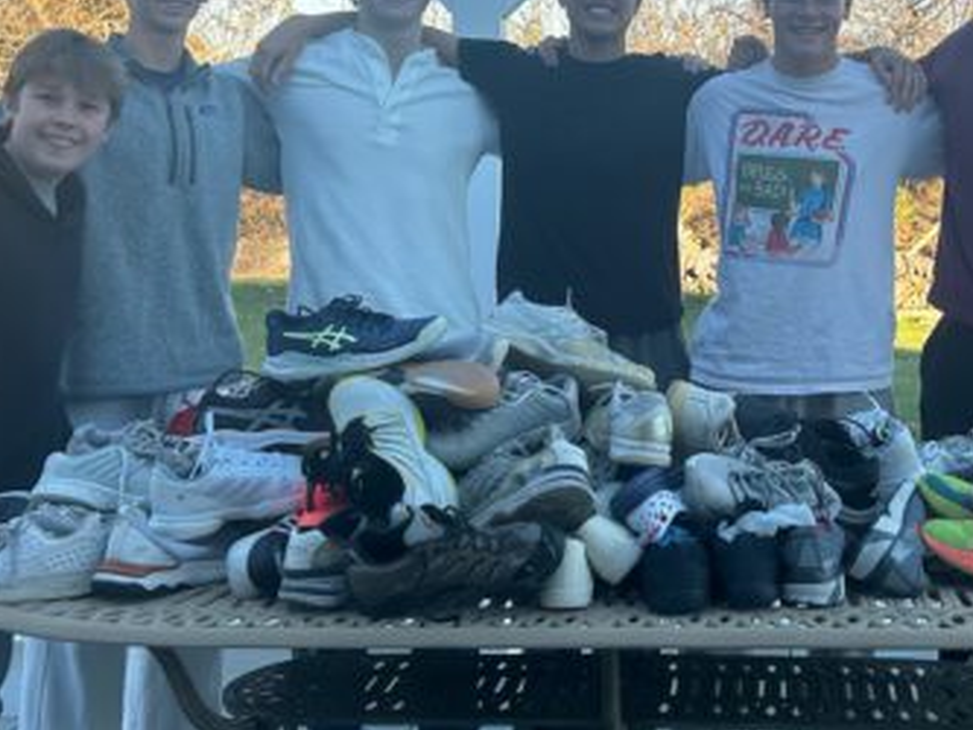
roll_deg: +0.1
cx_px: 728
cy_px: 222
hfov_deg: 31.6
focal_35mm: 60
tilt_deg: -2.9
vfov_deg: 24.3
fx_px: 1687
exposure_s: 1/887
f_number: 1.5
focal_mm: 5.7
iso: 50
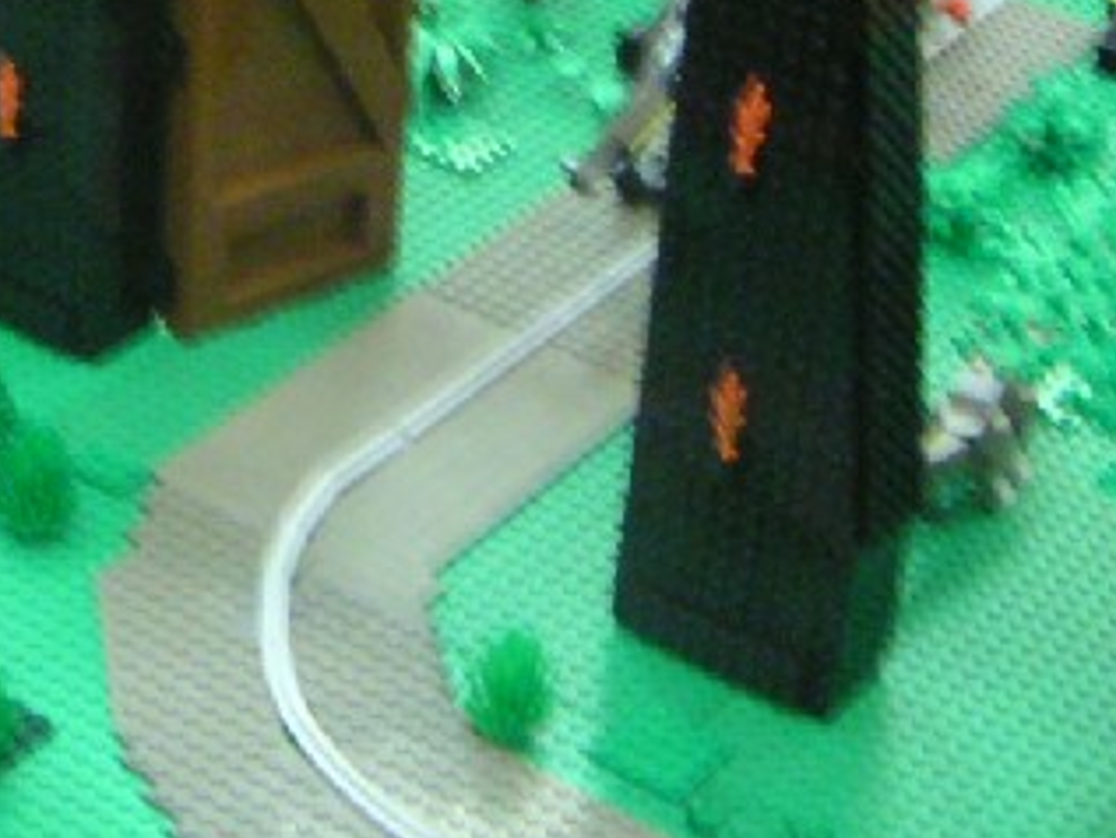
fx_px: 3257
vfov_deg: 14.6
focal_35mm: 101
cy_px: 187
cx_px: 70
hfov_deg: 19.0
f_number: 2.9
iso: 400
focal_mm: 5.3
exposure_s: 1/10
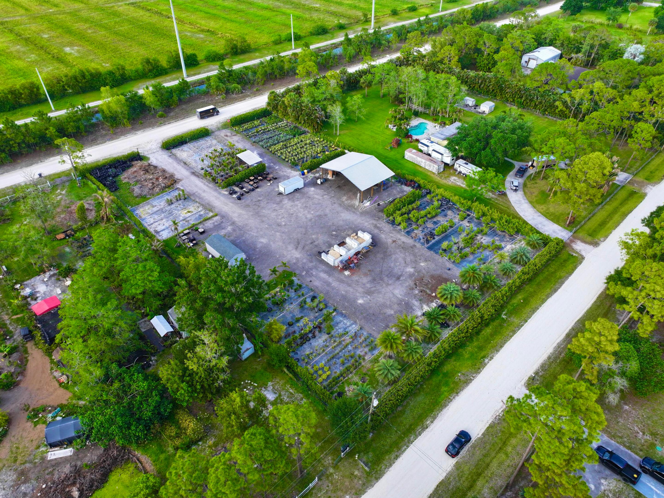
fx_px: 460
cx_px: 332
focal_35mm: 24
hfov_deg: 71.6
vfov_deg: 56.8
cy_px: 249
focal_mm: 12.29
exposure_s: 1/320
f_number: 2.8
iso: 100
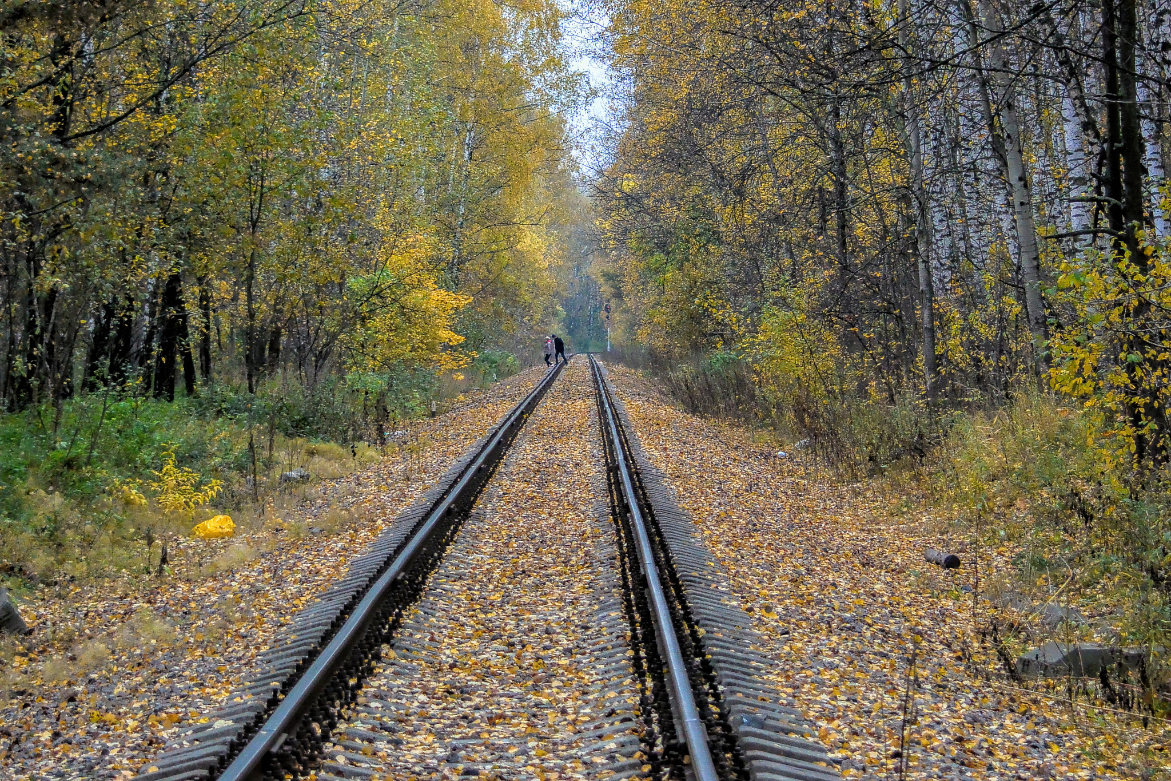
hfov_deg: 13.9
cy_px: 390
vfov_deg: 9.3
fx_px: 4813
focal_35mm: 148
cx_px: 586
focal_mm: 55
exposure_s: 1/320
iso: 800
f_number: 4.5
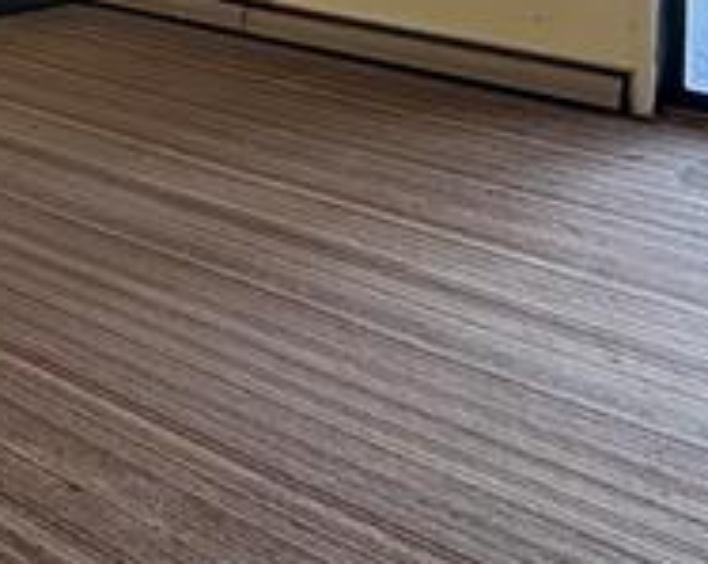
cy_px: -170
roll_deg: +0.6
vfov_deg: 18.9
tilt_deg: -4.7
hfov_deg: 25.2
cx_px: 189
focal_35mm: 75
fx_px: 1569
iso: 100
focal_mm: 2.22
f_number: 2.2
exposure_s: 1/120
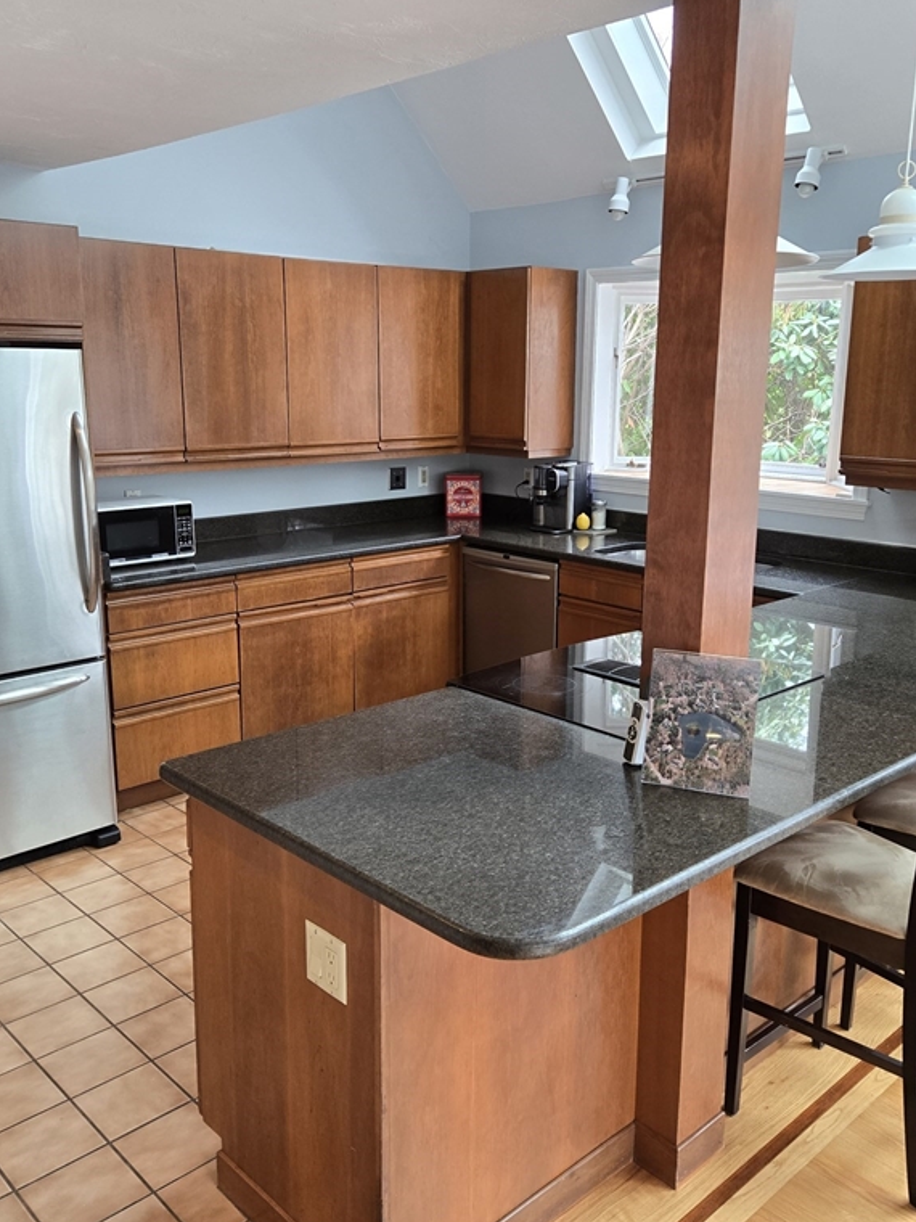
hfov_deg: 45.4
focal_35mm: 31
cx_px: 498
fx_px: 1094
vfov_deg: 58.4
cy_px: 613
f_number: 1.8
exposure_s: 1/120
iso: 125
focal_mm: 5.4
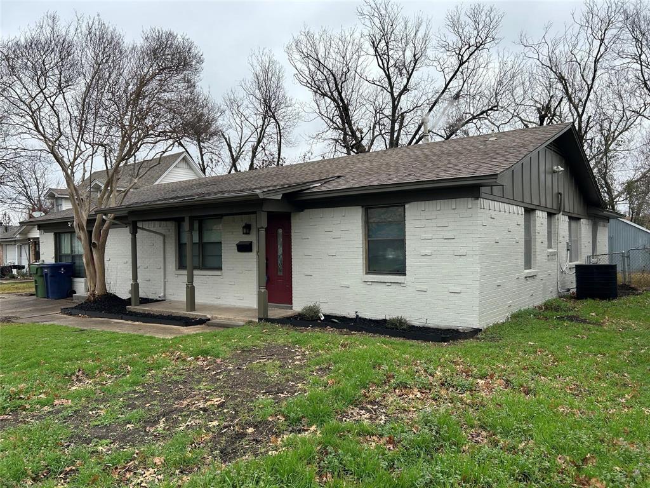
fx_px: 488
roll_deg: +1.0
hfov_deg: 67.3
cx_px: 325
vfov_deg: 53.1
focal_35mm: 26
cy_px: 244
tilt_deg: -1.0
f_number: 1.5
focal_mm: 5.7
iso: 50
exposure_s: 1/1295
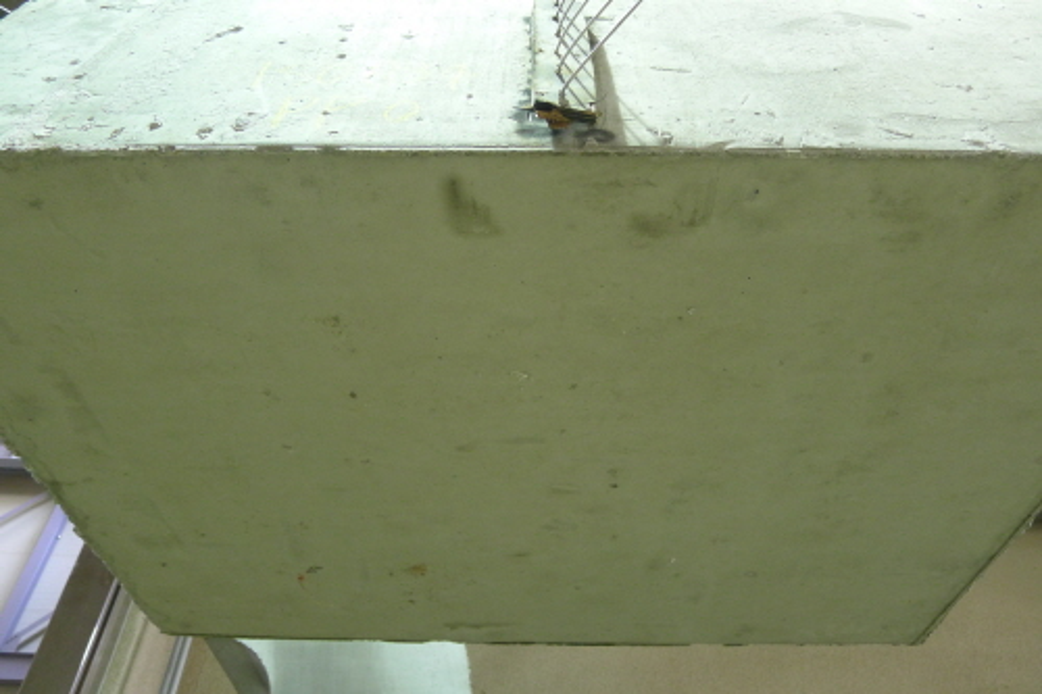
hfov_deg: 73.8
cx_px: 521
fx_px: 694
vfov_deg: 53.1
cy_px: 347
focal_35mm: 24
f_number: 2
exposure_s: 1/30
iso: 400
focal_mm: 5.1
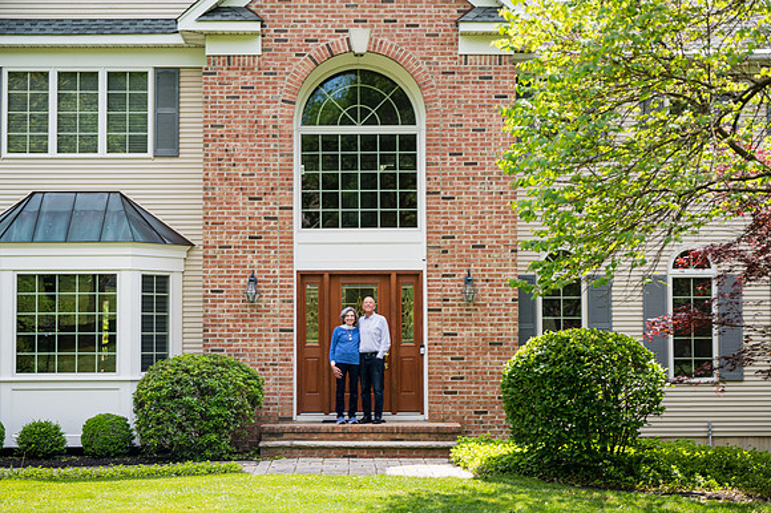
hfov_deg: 33.1
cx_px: 386
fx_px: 1297
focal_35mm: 61
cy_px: 257
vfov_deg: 22.4
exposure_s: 1/400
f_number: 4
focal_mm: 60
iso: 125
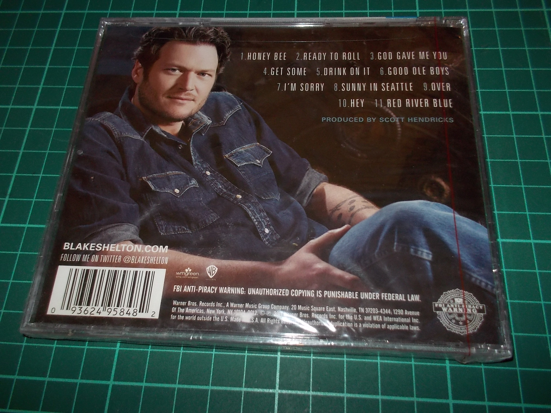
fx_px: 462
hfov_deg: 61.7
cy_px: 206
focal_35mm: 29
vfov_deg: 48.2
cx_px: 276
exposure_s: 1/30
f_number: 3.3
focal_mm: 4.1
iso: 200
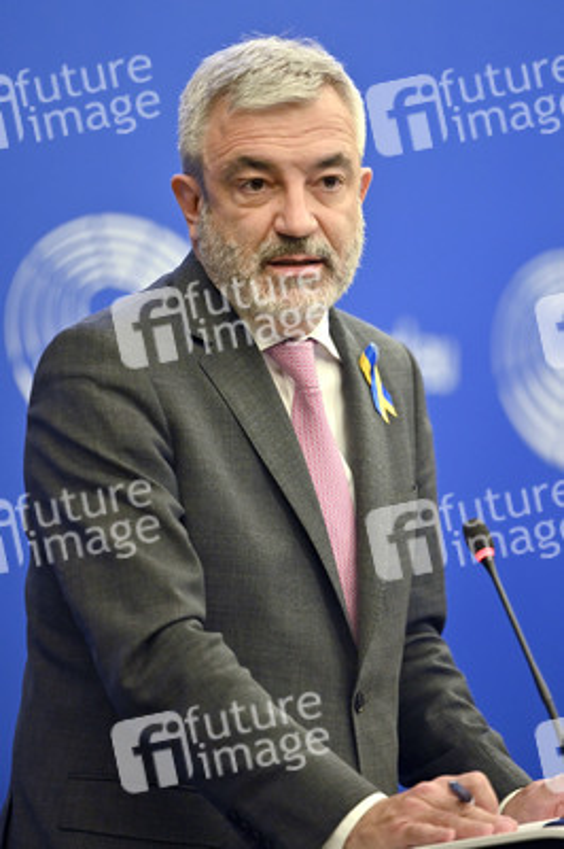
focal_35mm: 200
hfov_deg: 6.9
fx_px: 4708
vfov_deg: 10.3
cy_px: 424
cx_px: 282
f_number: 2.8
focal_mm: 200
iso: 1600
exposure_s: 1/320
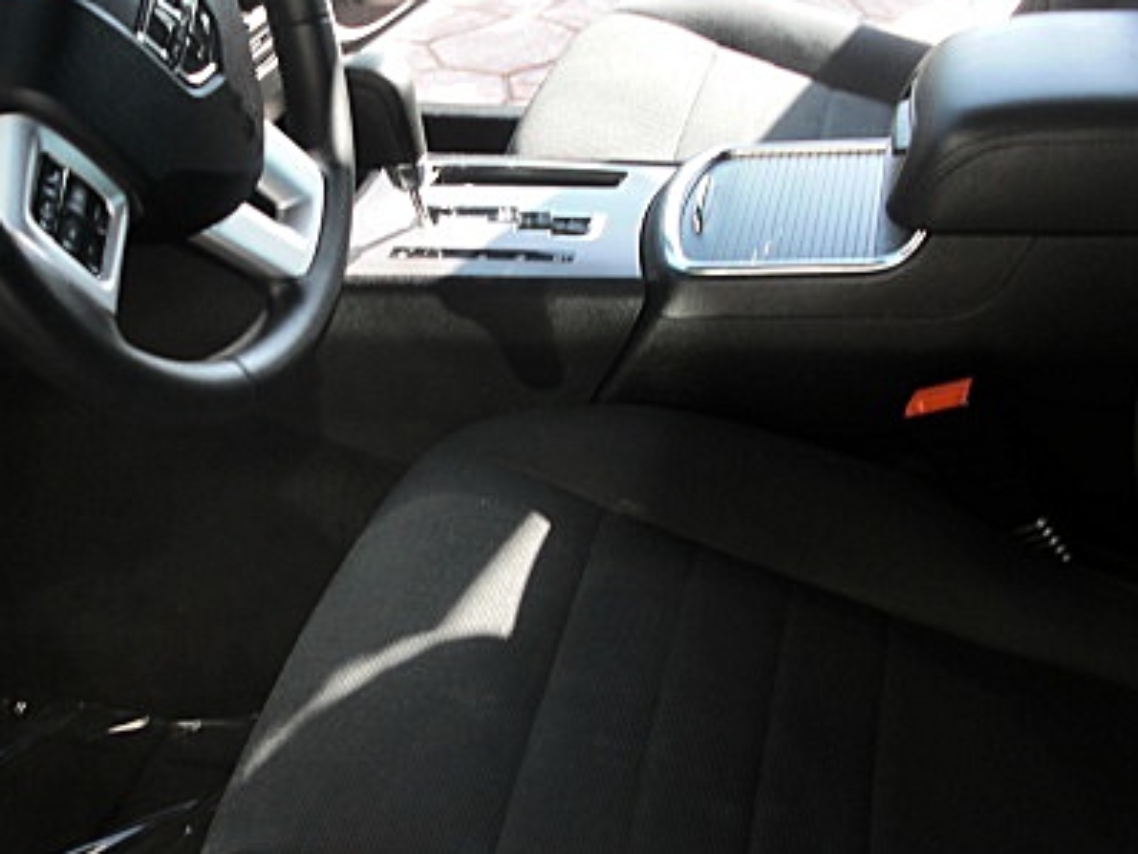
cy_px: 424
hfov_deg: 32.9
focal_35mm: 58
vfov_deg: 25.2
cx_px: 361
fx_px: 1907
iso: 50
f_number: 2.8
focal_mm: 6.3
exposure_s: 1/100
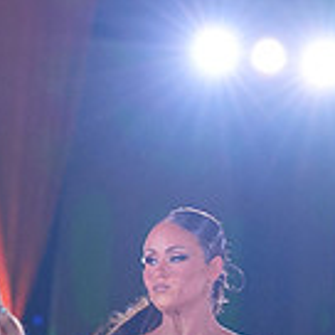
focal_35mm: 439
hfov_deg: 4.0
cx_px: 31
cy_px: 436
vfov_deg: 4.0
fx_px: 4807
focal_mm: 121
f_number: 4
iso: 2000
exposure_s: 1/400
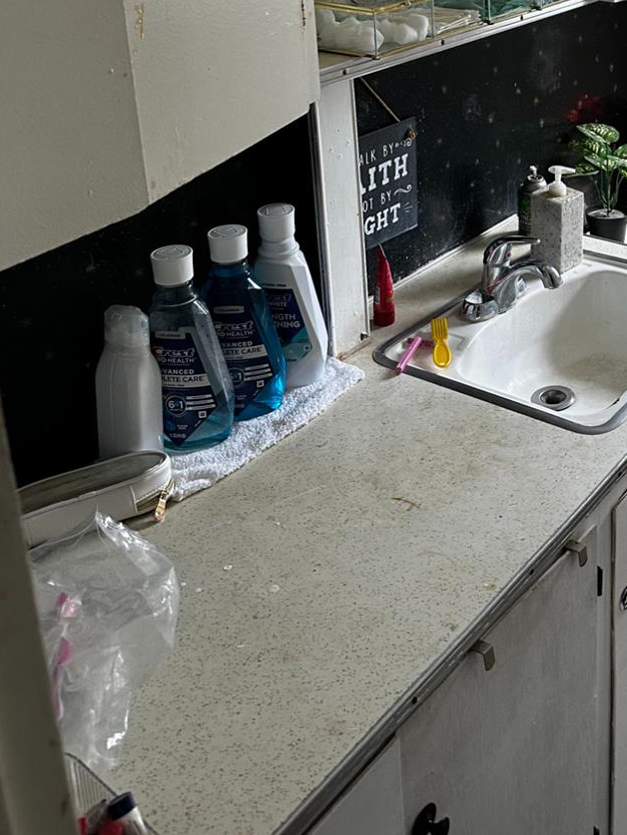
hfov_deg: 32.1
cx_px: 557
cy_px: 127
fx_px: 1038
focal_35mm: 43
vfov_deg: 41.3
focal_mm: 6.86
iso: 250
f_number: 1.78
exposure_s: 1/99
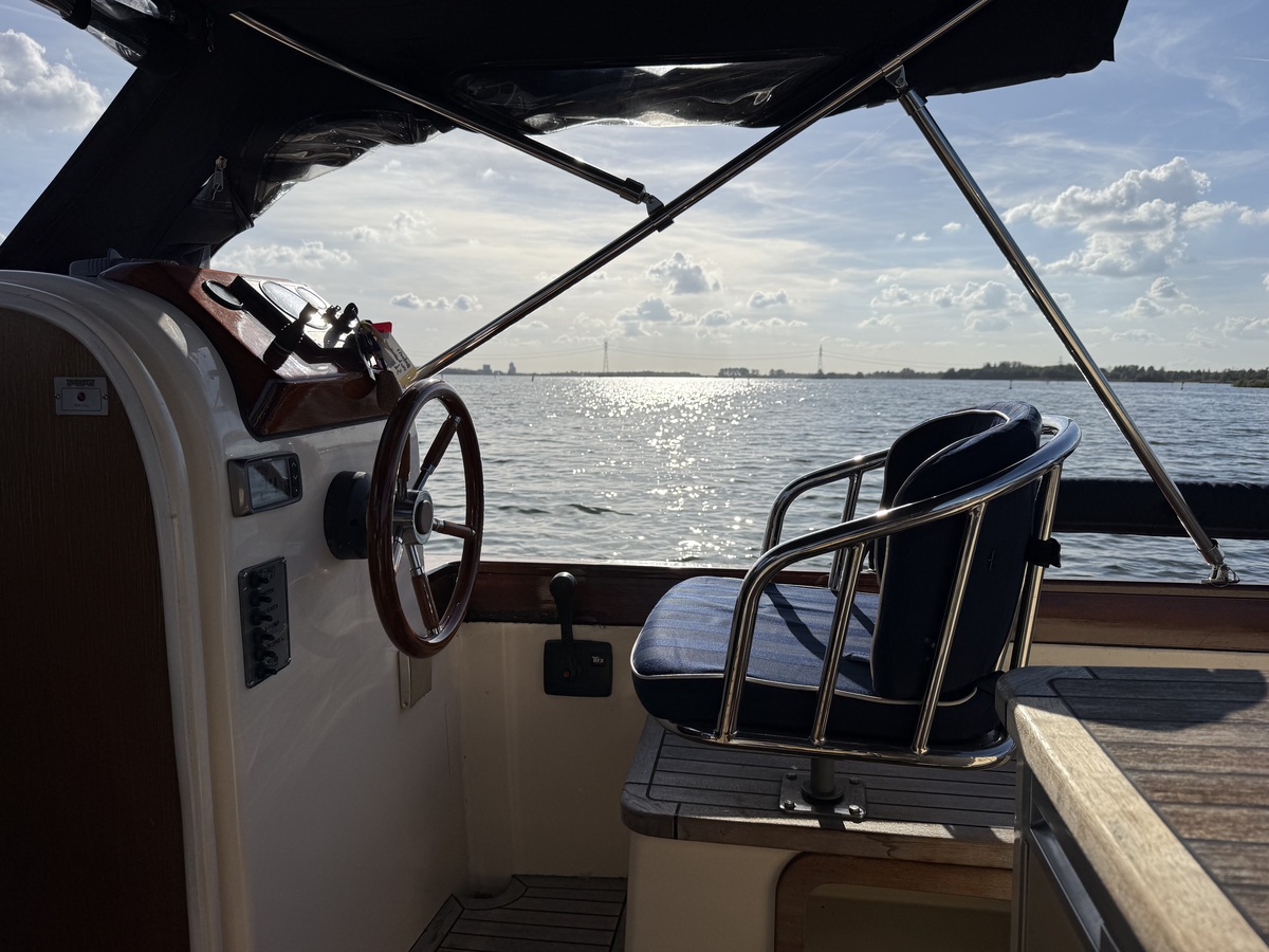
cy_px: 476
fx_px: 880
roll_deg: -0.6
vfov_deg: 56.8
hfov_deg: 71.6
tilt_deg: -4.8
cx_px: 634
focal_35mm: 24
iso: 64
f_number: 1.78
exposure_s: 1/14286
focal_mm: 6.76
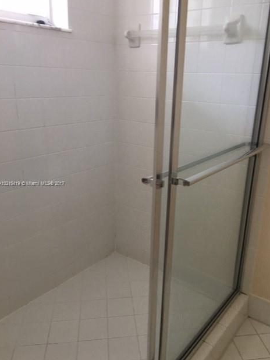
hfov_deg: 46.8
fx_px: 312
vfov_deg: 60.0
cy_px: 184
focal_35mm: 30
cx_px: 137
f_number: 2.2
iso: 50
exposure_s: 1/33
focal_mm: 4.15
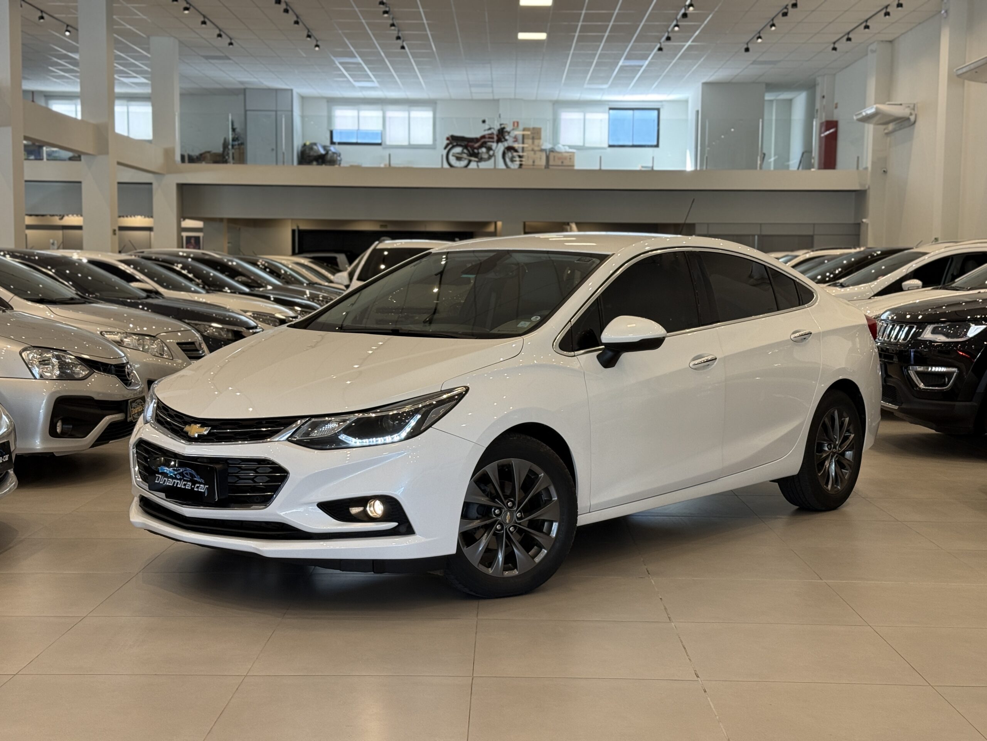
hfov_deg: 39.7
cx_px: 494
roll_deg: -0.8
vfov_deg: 30.3
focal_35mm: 48
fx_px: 1369
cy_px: 370
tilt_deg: -4.1
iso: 64
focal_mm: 6.76
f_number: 1.78
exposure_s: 1/60
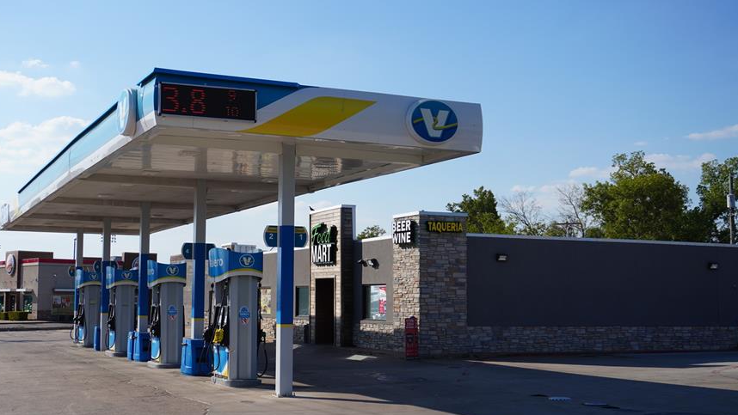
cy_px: 210
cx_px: 304
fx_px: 991
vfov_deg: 23.7
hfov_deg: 40.7
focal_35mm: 51
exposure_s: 1/1000
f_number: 5.6
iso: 100
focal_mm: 27
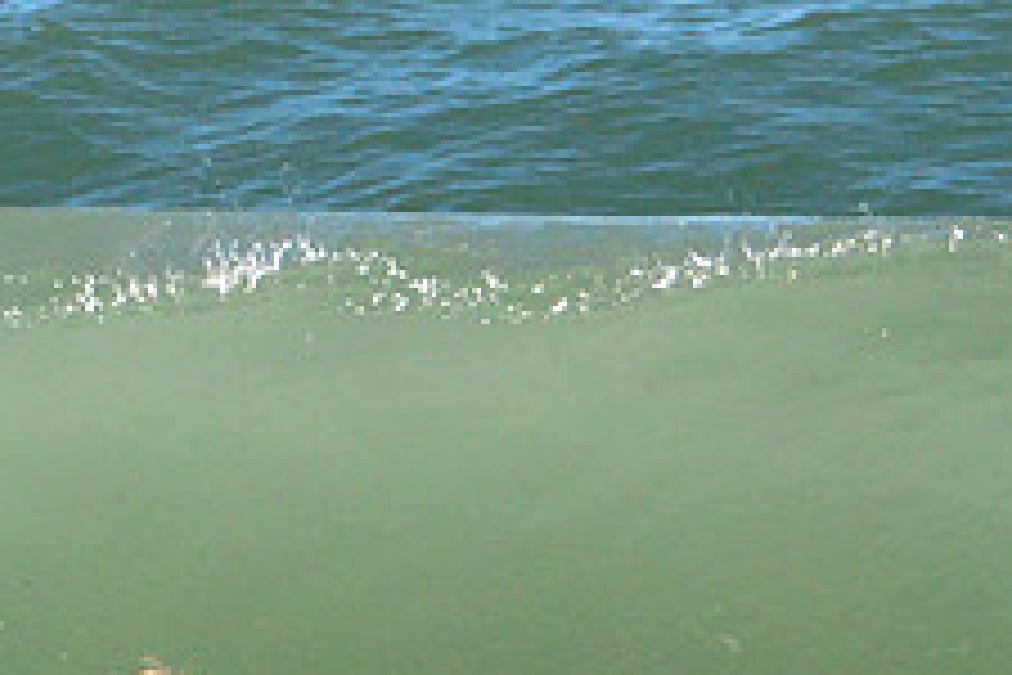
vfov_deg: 1.0
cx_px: 364
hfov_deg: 1.5
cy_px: 832
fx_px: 39858
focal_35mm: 1418
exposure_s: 1/4000
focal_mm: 550
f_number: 8
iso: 2500
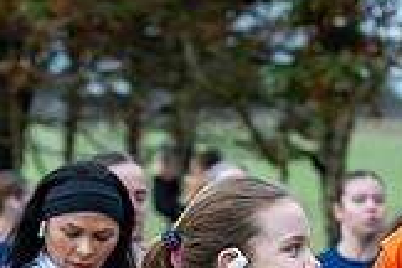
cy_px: 450
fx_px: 2791
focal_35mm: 250
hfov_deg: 8.2
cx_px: 161
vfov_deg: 5.4
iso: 560
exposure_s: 1/1250
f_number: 2.8
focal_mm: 70
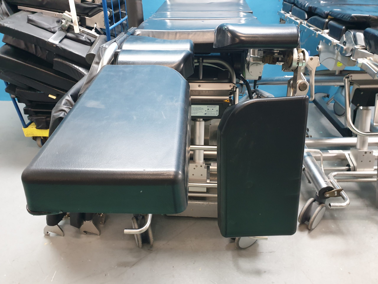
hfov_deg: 67.3
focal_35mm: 26
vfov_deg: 53.1
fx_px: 284
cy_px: 142
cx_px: 189
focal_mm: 4.3
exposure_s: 1/25
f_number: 2.4
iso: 320
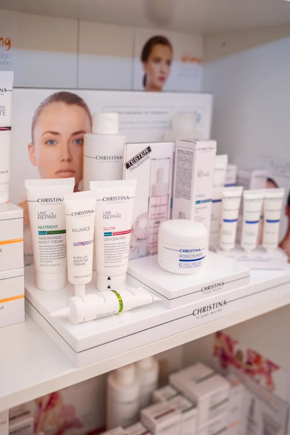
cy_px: 218
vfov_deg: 54.4
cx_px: 145
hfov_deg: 37.9
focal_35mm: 35
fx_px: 423
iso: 320
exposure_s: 1/125
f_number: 2.5
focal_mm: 35
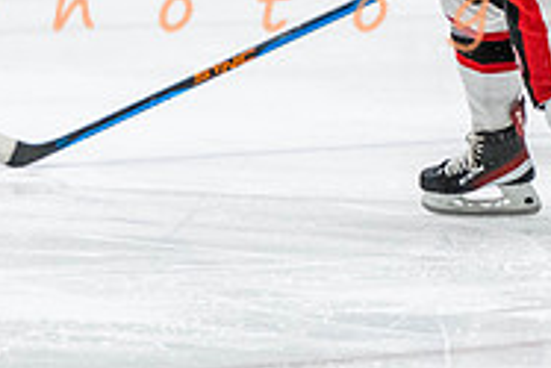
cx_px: 398
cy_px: -119
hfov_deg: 3.0
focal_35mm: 687
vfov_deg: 2.0
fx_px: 10523
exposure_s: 1/640
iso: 2800
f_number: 2.8
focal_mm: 190
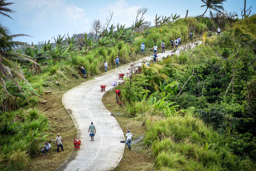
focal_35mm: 195
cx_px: 128
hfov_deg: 10.5
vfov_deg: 7.0
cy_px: 86
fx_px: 1387
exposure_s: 1/320
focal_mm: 130
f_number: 5.6
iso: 100
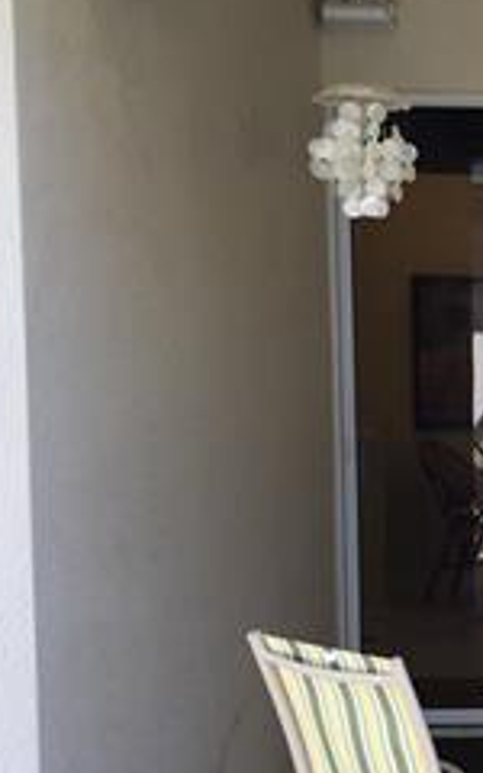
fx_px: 1727
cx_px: 828
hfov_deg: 14.3
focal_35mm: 82
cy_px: 493
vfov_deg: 25.1
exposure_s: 1/60
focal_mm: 4.15
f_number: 2.2
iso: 25
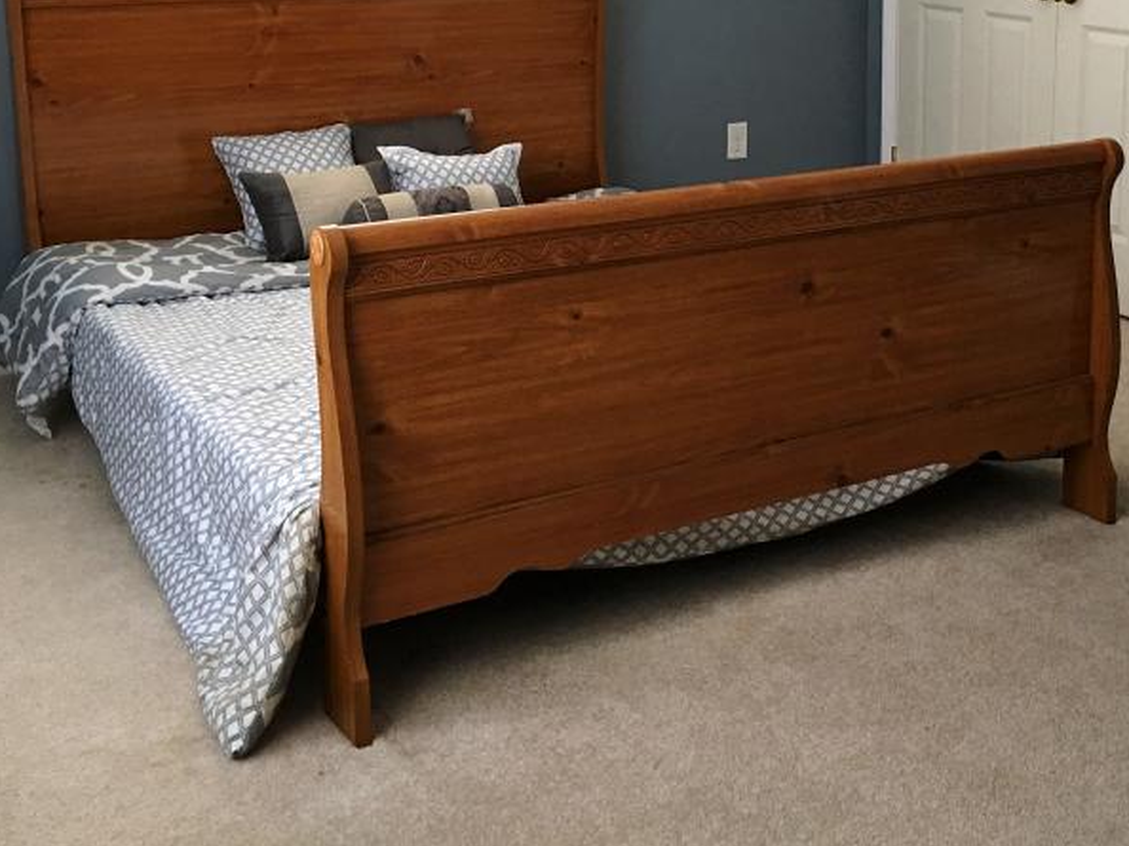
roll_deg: +0.1
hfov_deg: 37.5
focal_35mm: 50
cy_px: 207
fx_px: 1630
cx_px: 812
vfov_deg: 28.6
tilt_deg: -10.8
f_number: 2.2
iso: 40
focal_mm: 4.15
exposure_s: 1/15
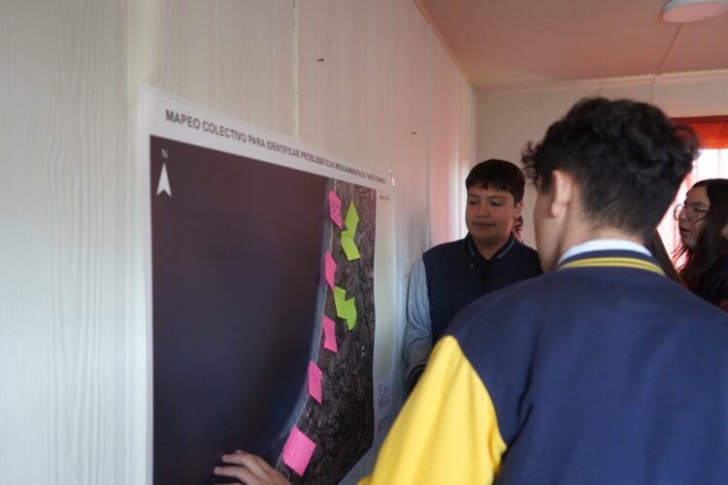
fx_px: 586
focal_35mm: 29
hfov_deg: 63.7
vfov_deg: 45.0
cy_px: 242
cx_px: 364
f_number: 4
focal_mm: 29
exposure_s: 1/160
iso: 5000
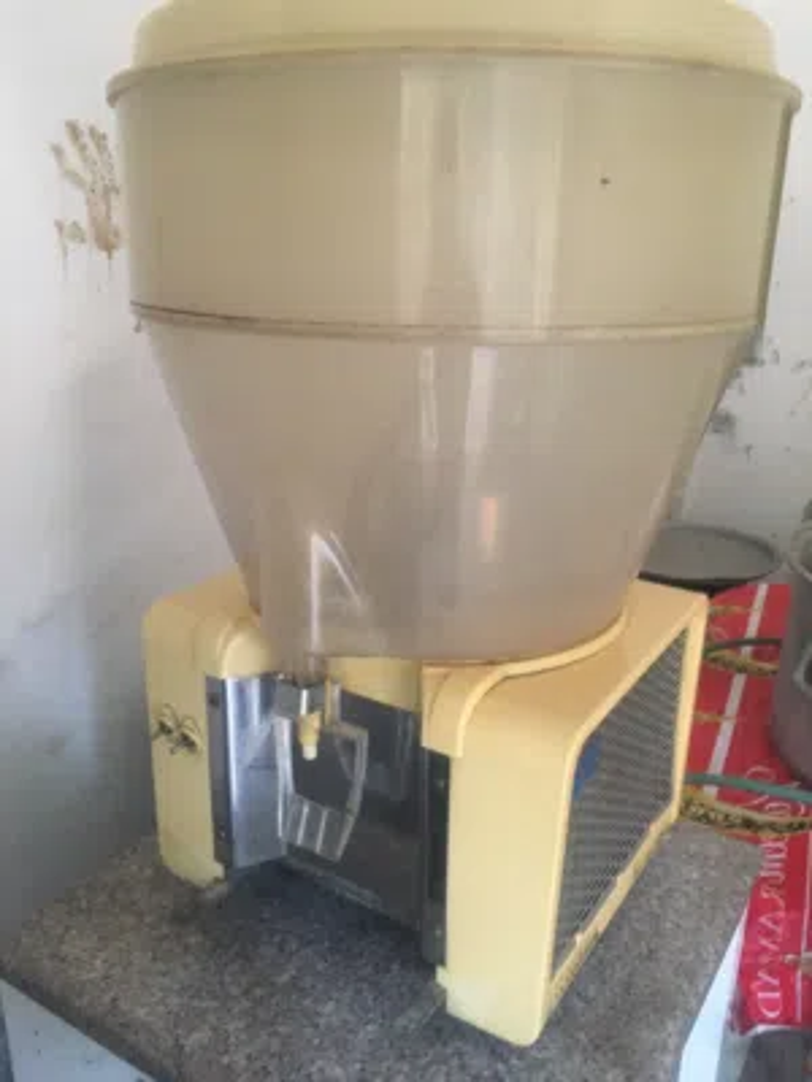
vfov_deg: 61.7
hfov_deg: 48.2
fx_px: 907
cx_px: 406
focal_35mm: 29
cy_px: 541
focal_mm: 4.15
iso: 250
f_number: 2.2
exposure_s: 1/33
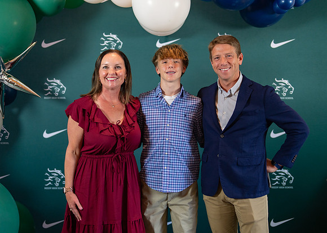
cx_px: 164
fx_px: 494
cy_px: 116
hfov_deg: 36.7
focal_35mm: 53
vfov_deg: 26.6
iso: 500
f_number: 1.2
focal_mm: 50
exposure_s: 1/400
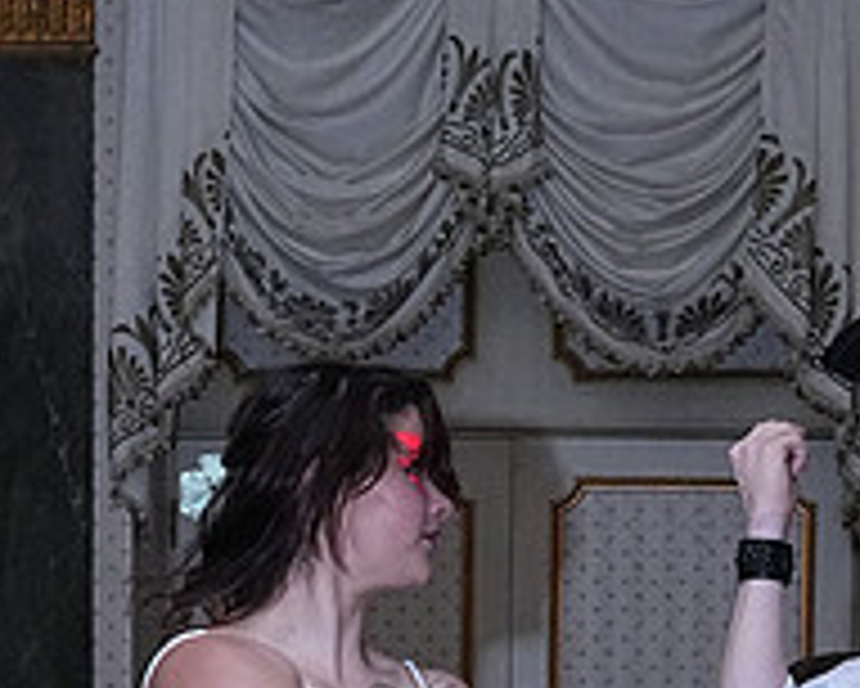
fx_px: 3489
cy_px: 1201
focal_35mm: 137
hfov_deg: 14.0
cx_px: 547
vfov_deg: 10.6
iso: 5000
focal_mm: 32
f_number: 7.1
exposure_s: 1/200
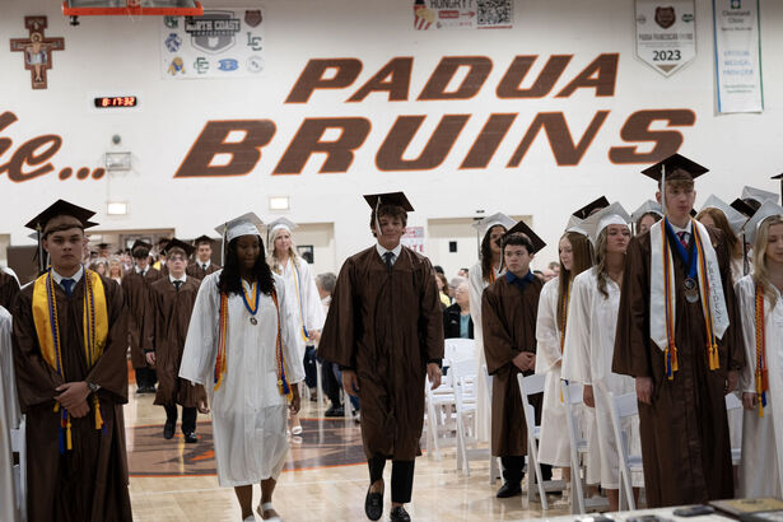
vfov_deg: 16.1
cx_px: 392
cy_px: 261
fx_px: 1849
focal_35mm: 85
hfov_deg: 23.9
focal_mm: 85
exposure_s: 1/100
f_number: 4
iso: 1600
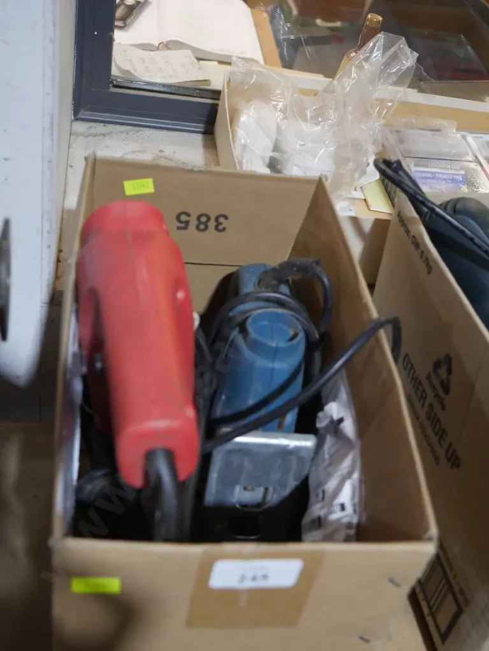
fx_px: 791
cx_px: 244
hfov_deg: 34.3
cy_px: 326
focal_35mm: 42
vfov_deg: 44.8
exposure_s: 1/60
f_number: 4.6
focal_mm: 21
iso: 1250
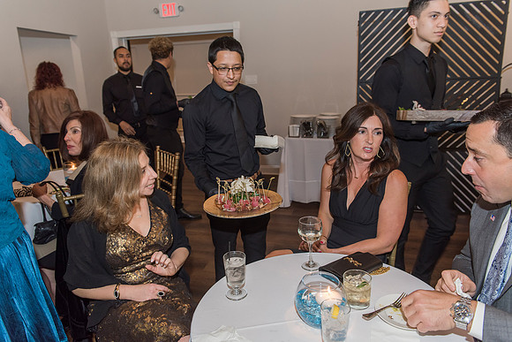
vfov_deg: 49.6
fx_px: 370
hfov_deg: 69.4
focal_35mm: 26
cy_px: 171
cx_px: 256
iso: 1000
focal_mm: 26
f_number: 4
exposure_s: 1/100
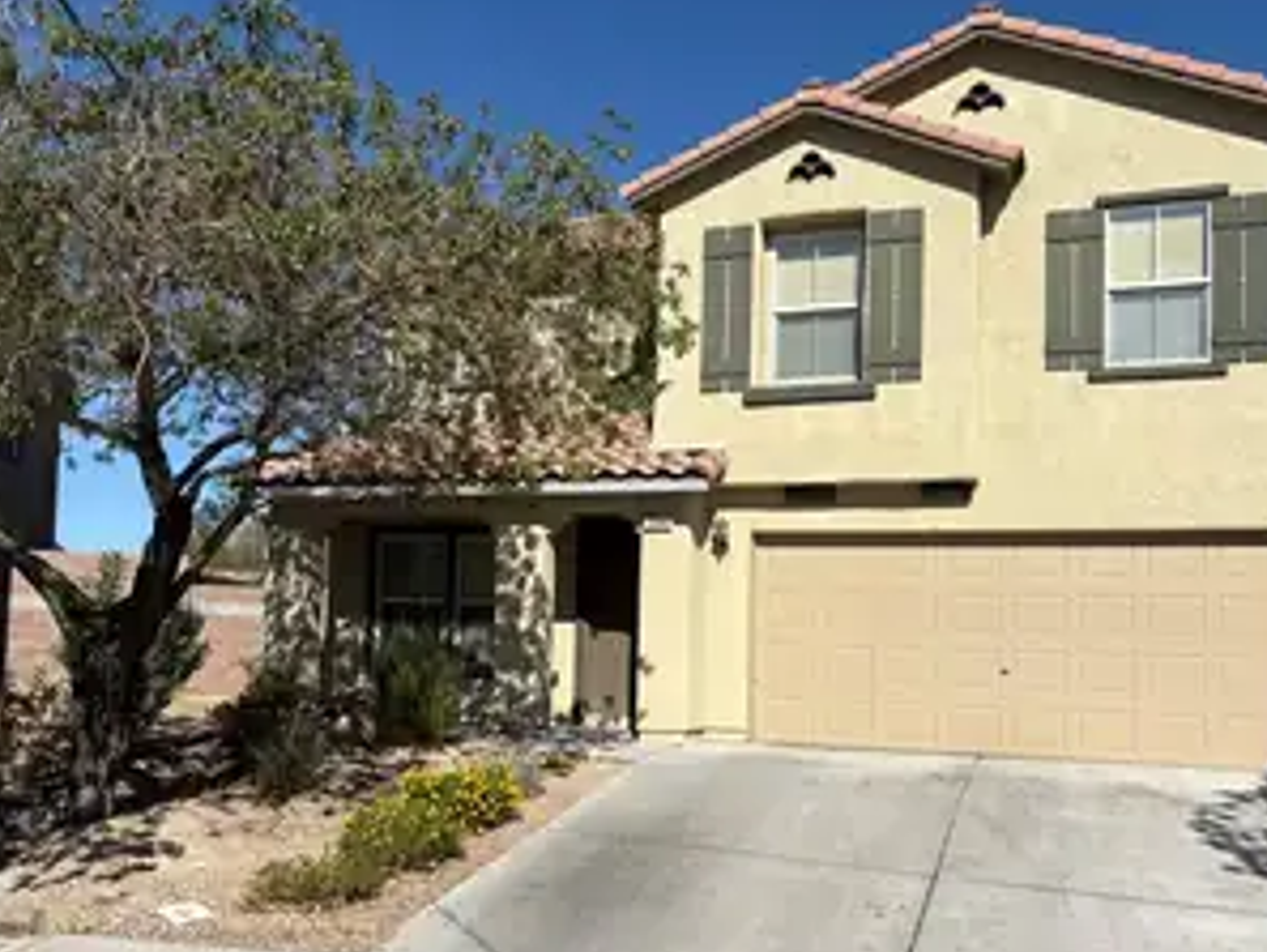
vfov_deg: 40.6
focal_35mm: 35
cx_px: 580
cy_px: 551
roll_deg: -1.6
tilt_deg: +5.3
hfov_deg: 52.5
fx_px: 1282
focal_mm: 5.96
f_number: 1.6
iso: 50
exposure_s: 1/5814
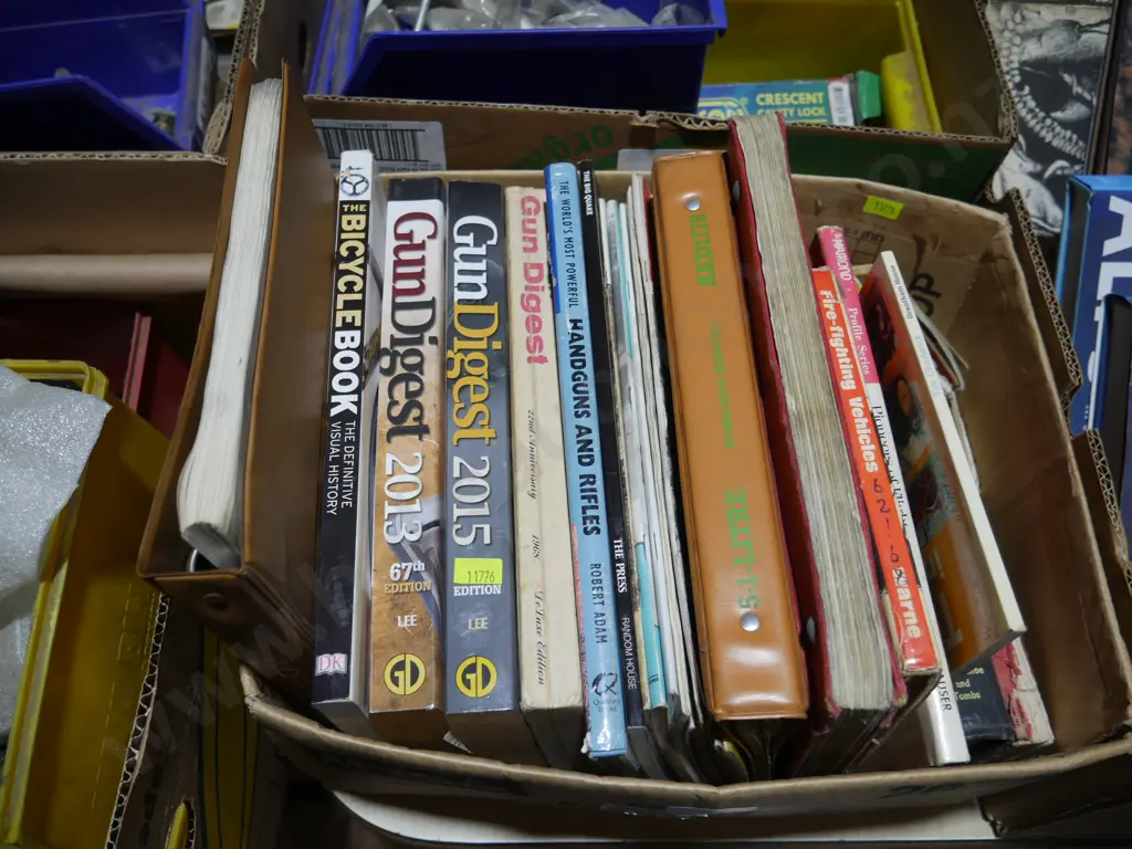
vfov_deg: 49.7
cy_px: 424
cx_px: 566
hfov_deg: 63.4
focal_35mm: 28
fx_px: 916
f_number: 3.5
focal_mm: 14
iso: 200
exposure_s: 1/125
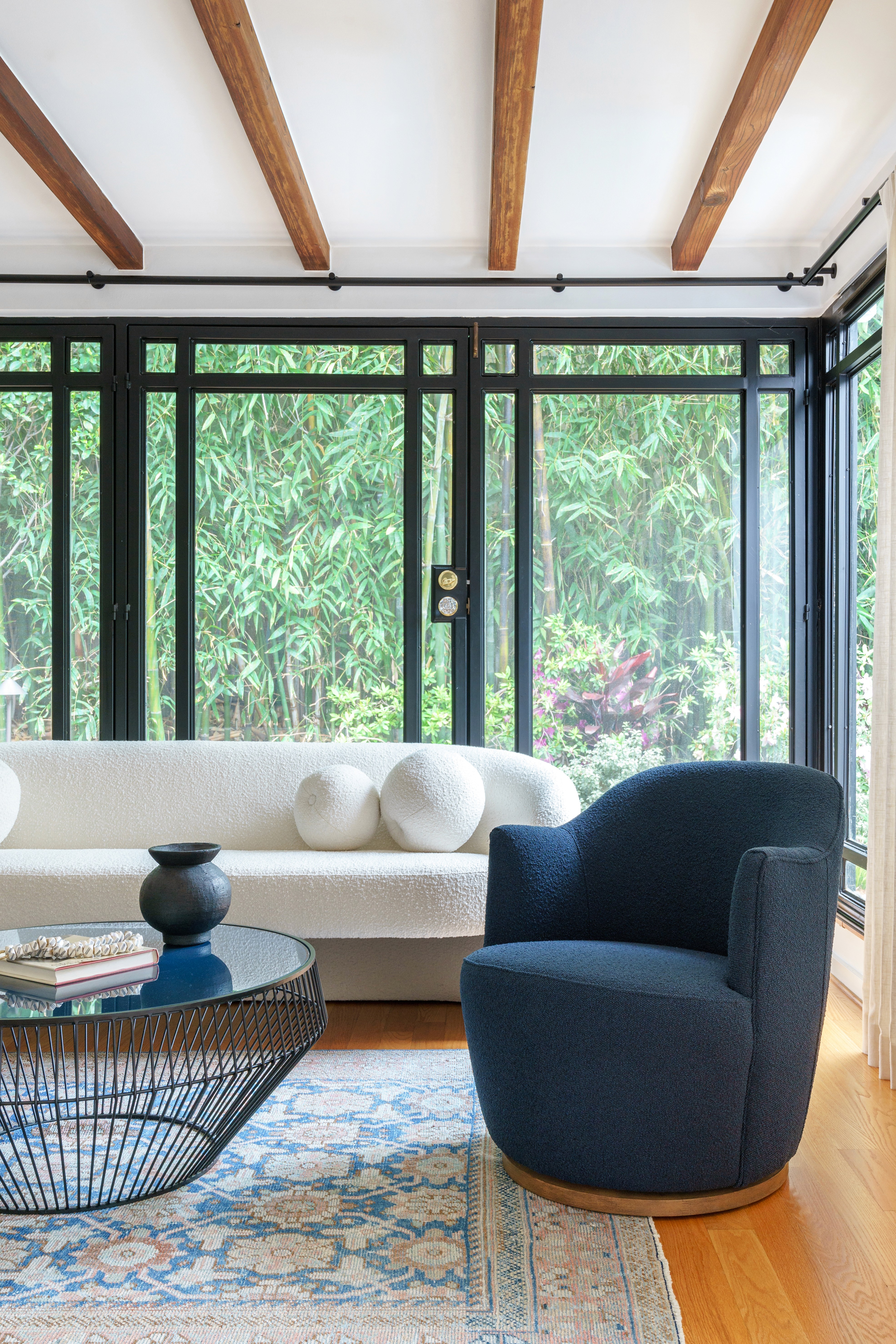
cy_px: 672
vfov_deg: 54.4
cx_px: 448
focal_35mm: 35
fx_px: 1307
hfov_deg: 37.9
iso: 400
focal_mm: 35
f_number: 9
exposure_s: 1/5
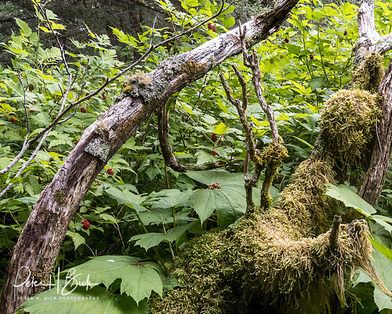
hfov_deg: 48.6
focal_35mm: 37
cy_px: 145
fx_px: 429
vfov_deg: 40.1
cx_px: 244
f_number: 9
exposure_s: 1/40
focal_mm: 14
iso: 800
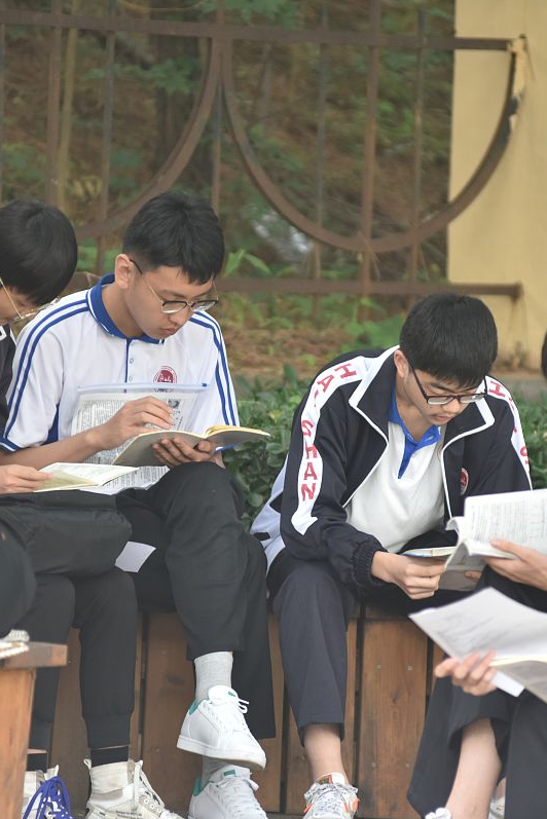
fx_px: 6854
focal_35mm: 301
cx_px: 291
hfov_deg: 4.6
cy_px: 409
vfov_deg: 6.8
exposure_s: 1/250
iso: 640
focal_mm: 200
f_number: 3.2
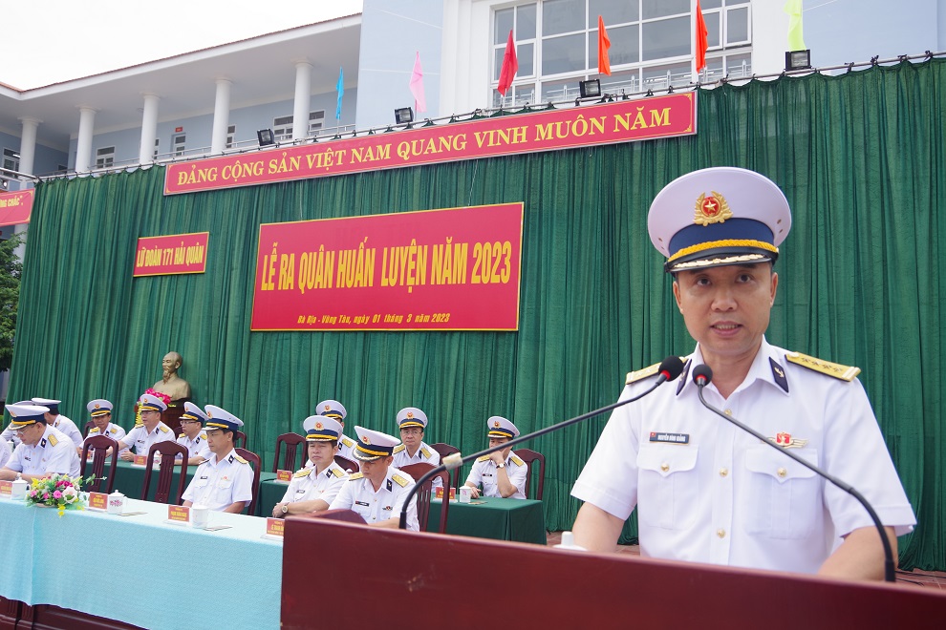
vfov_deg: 42.3
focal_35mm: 31
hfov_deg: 60.3
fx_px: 815
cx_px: 473
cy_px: 315
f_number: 5.6
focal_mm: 21
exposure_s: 1/125
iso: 200
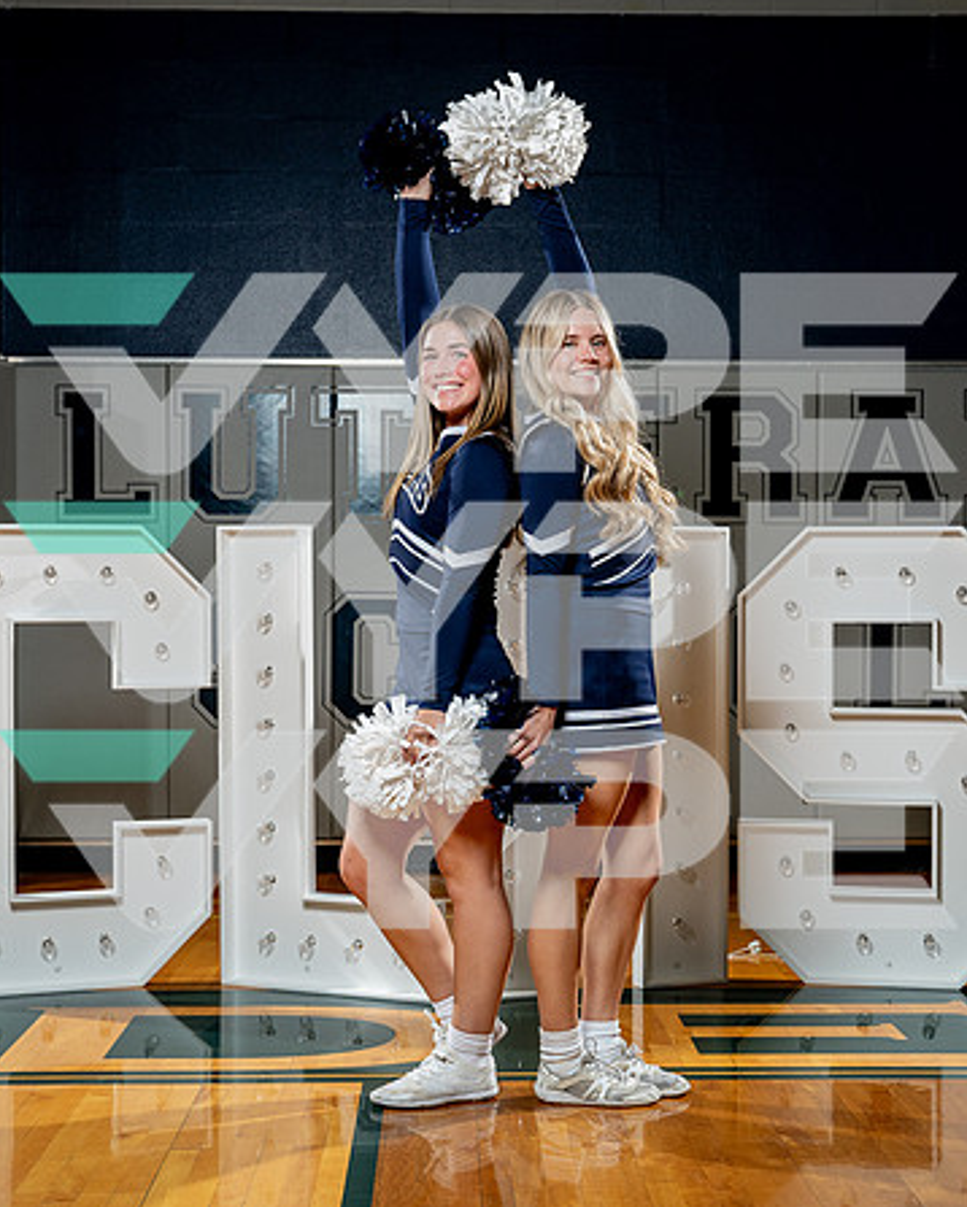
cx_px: 497
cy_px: 602
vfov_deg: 34.7
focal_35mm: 54
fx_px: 1930
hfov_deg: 28.1
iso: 250
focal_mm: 38
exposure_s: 1/250
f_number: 5.6
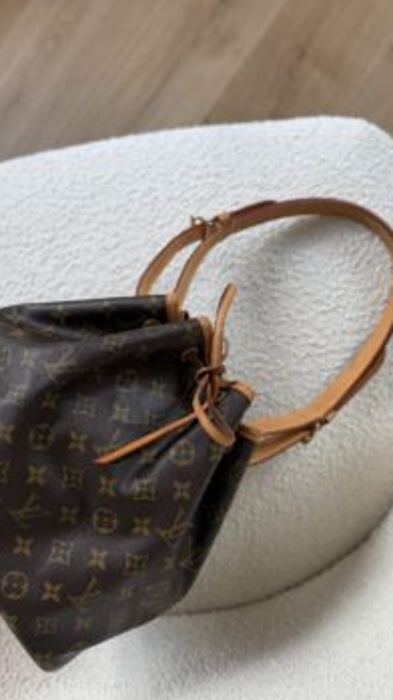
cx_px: 160
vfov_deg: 64.2
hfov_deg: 38.8
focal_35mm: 30
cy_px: 377
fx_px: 556
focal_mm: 6.76
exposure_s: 1/121
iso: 64
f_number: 1.78
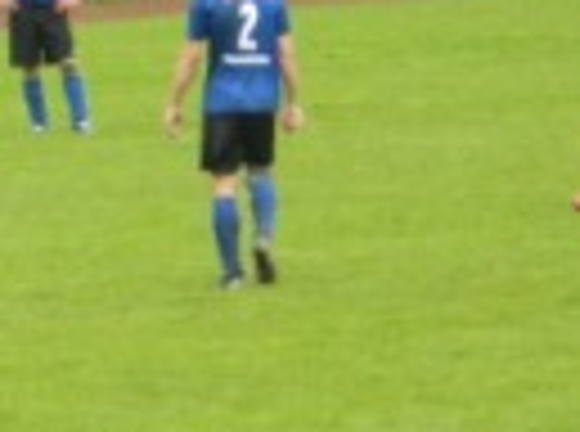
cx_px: -292
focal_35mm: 969
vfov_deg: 1.5
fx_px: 16191
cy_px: 68
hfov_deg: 2.0
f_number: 5.6
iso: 400
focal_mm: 50
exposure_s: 1/30
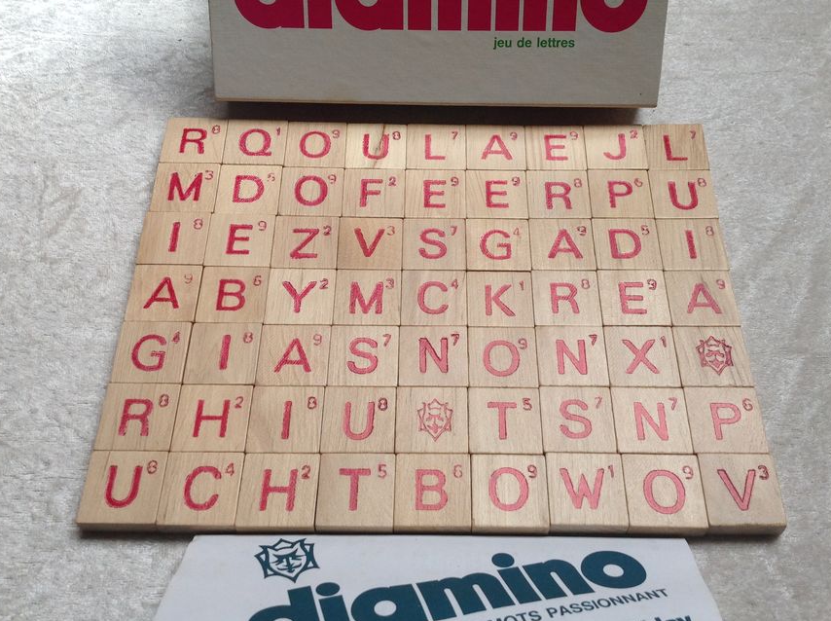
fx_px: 983
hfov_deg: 45.8
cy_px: 286
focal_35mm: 41
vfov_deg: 35.0
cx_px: 443
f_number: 2.4
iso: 64
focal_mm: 4.28
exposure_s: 1/120
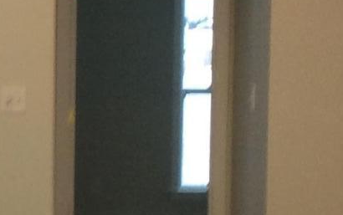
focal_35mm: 165
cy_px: 213
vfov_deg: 7.9
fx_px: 1544
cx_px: -161
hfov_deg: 12.1
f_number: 2.4
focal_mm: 3.3
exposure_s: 1/24
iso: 32
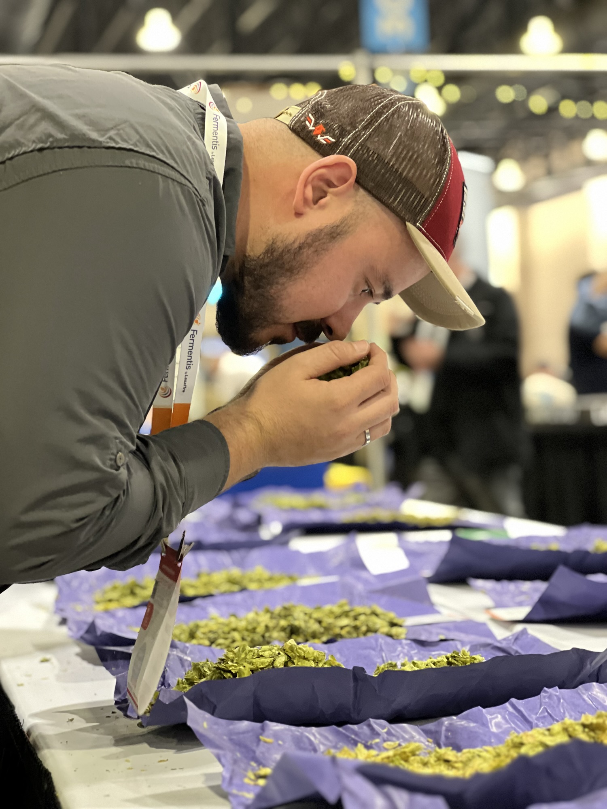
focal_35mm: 77
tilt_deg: -0.1
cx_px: 304
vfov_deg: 25.3
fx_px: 1800
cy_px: 404
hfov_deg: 19.1
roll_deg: +1.8
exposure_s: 1/24
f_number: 2.8
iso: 400
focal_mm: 9
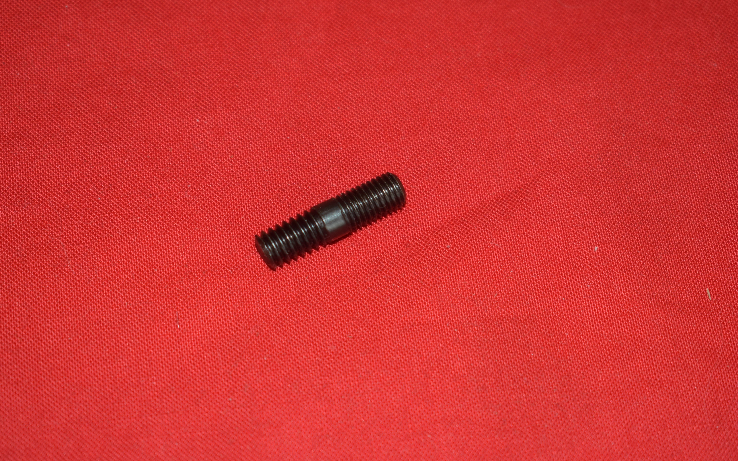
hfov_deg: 25.8
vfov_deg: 16.3
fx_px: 1609
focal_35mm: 80
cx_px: 370
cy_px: 233
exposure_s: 1/40
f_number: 5.6
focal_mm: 52
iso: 320
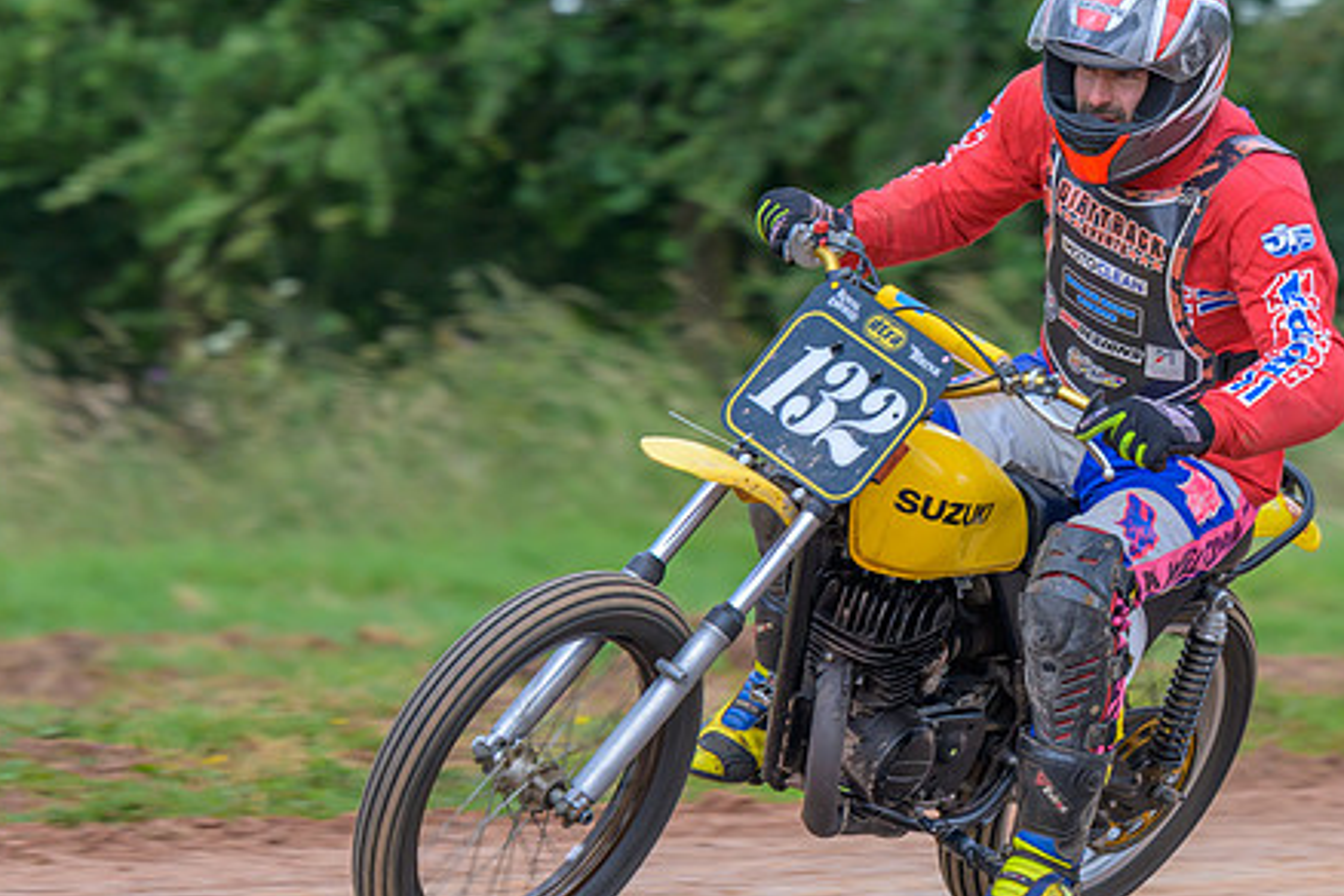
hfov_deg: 5.8
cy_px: 468
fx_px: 13290
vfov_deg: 3.9
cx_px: 729
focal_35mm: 356
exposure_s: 1/320
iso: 220
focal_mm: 155
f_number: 4
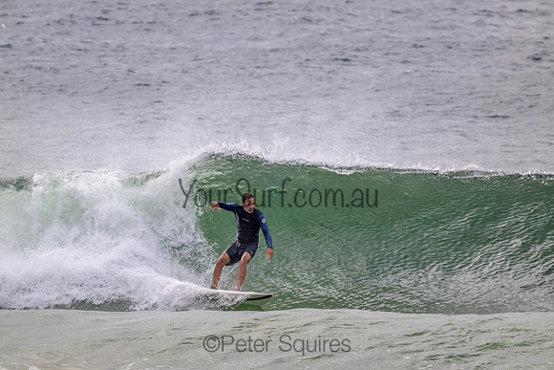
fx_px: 12313
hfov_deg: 2.6
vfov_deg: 1.7
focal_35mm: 800
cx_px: 277
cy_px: 185
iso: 1250
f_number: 11
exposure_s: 1/2000
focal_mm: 800
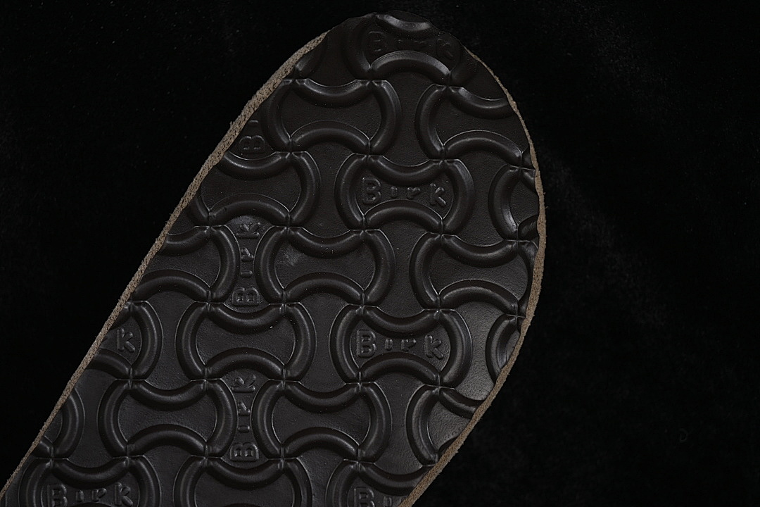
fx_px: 1583
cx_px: 380
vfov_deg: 18.2
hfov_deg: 27.0
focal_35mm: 75
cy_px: 254
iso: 160
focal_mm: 50
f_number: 6.3
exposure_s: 1/60
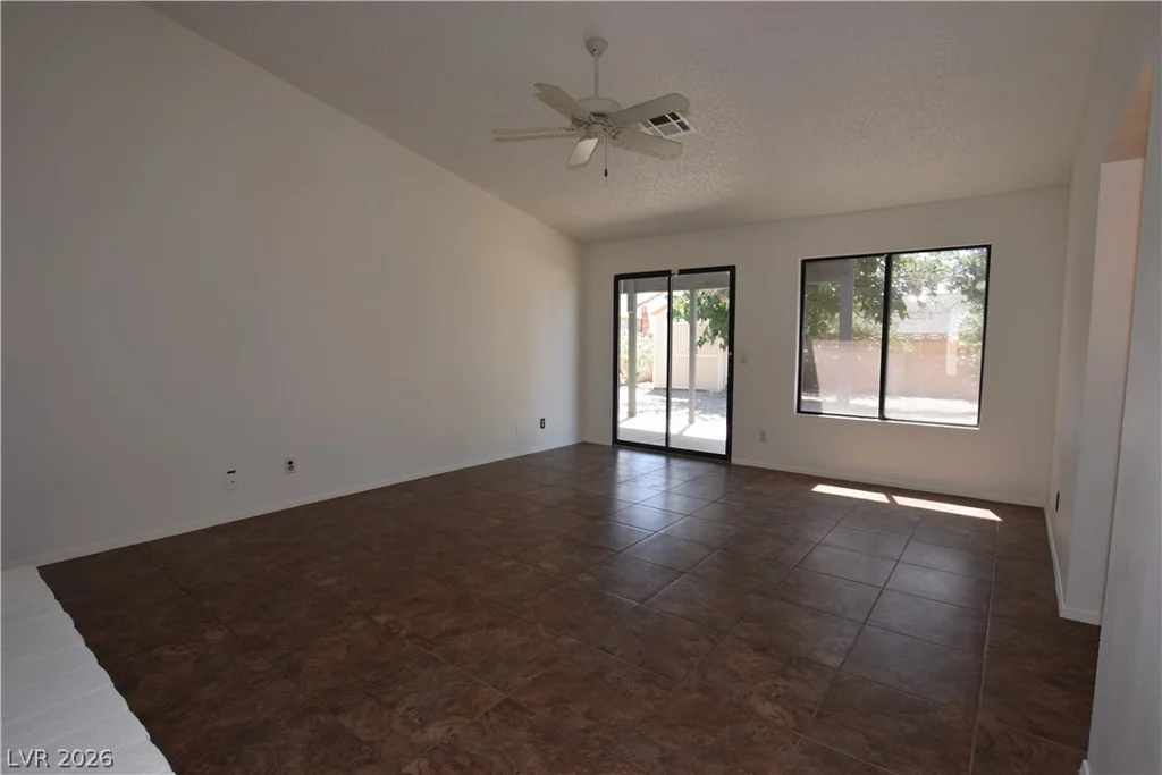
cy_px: 388
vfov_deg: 69.7
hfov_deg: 92.4
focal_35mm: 17
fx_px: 557
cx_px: 581
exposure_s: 1/125
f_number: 5.6
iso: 360
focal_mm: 11.5
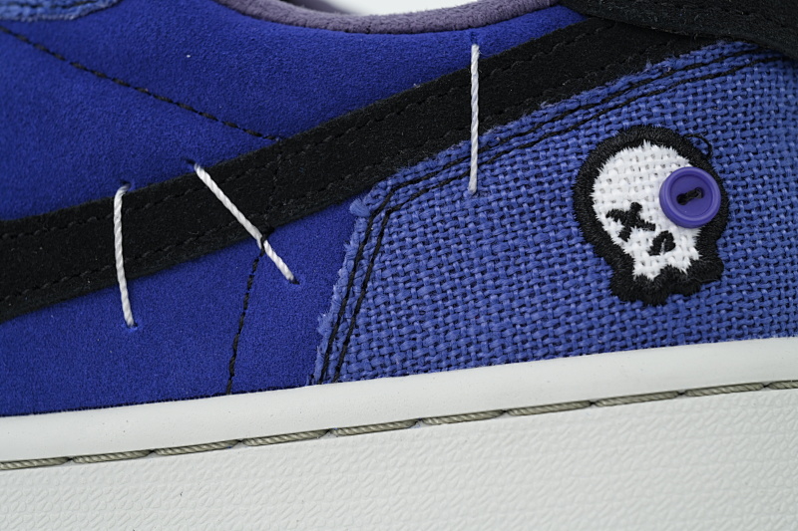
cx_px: 399
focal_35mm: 100
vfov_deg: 13.7
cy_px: 266
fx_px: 2216
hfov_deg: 20.4
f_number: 10
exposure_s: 1/100
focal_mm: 100
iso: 400
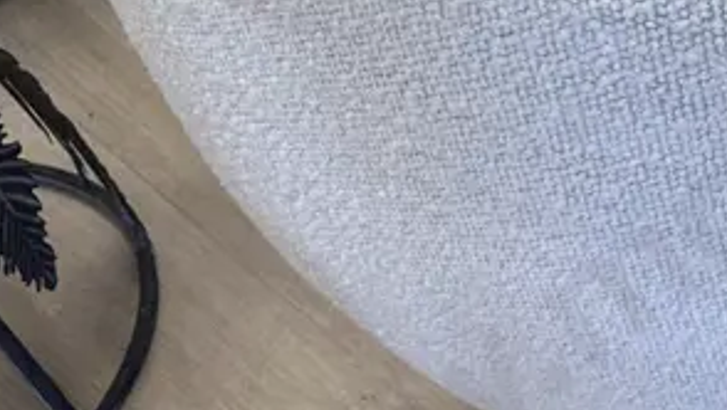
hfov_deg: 19.3
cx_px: 1199
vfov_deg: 12.8
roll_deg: +0.3
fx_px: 1756
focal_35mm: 91
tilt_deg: -40.2
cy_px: -143
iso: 100
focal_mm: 6.86
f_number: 1.78
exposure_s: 1/100
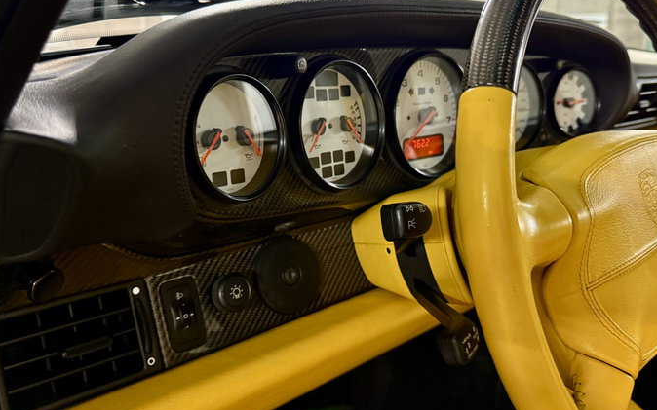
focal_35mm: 29
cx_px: 355
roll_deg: -2.6
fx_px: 519
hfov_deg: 64.6
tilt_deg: -14.6
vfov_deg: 43.1
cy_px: 182
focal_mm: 6.76
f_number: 1.78
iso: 640
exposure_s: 1/33
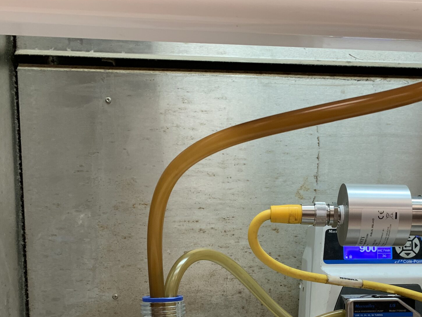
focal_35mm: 46
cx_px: 317
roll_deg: +0.2
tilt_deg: -3.0
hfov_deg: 40.1
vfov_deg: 30.3
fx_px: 561
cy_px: 277
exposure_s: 1/60
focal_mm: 4.25
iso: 100
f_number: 1.8
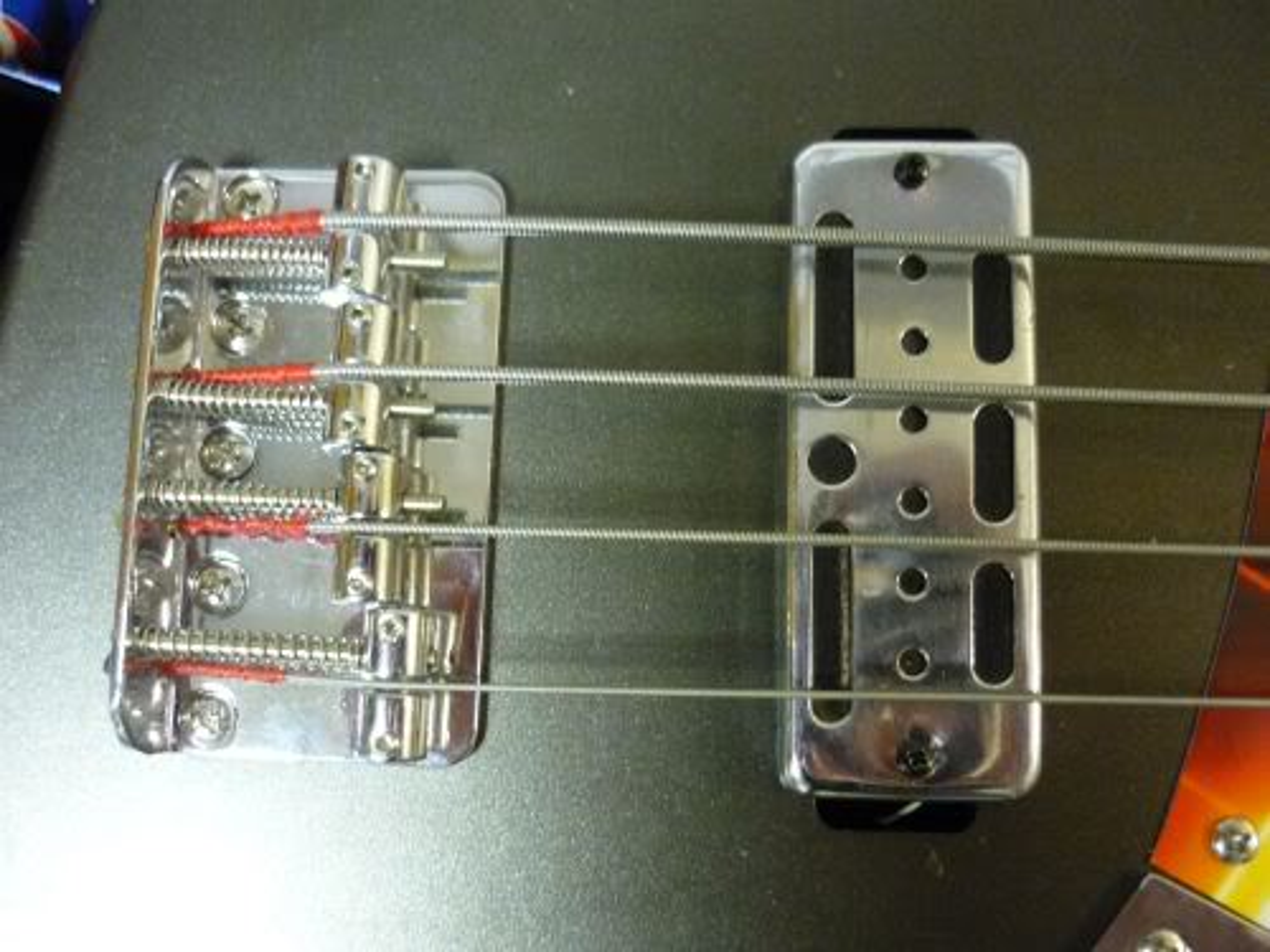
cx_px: 635
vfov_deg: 42.9
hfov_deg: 55.4
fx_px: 1211
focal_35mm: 33
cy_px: 476
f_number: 2.8
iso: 400
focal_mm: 5.5
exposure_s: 1/10
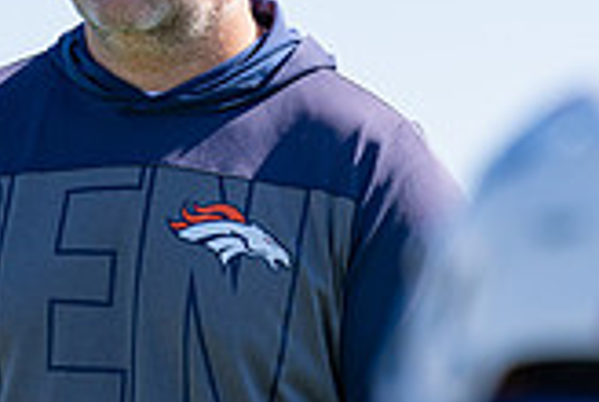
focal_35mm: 905
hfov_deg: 2.3
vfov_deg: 1.5
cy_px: 126
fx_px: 15085
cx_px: 200
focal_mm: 200
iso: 100
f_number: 2.8
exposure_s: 1/1000
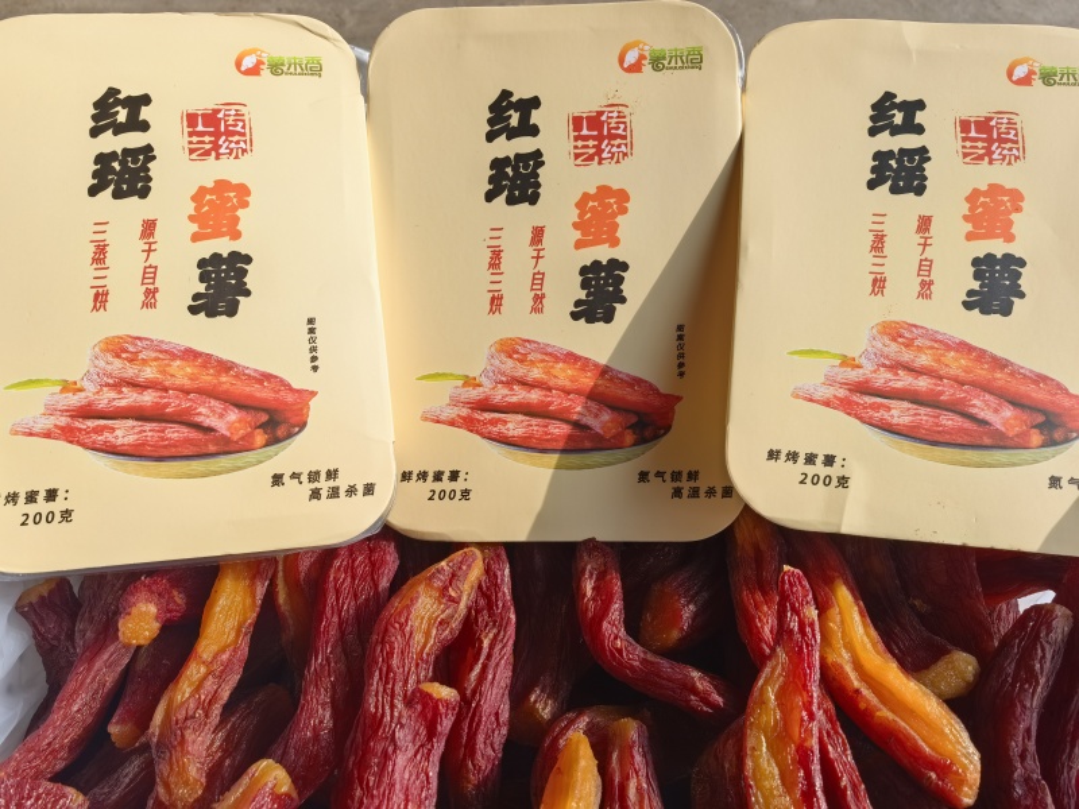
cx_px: 540
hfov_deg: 65.3
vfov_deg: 51.4
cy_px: 404
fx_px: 842
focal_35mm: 27
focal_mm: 6.98
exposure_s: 1/365
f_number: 4
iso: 50
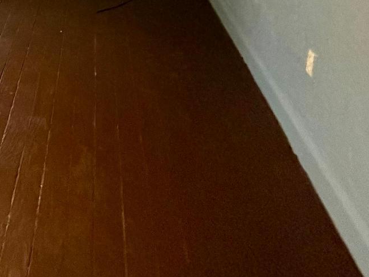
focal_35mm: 44
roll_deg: +2.1
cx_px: -130
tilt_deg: -10.0
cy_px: -109
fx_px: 469
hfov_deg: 31.3
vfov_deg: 26.4
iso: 640
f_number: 2.2
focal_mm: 2.22
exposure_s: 1/60
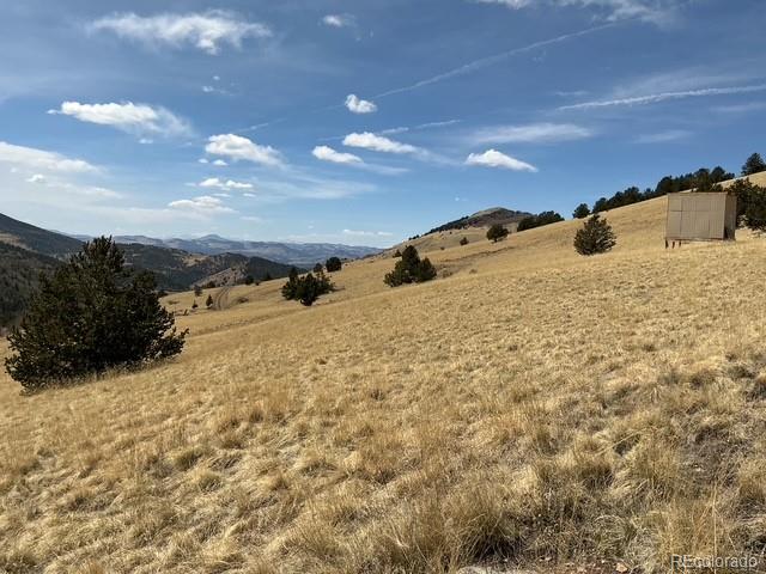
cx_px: 383
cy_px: 287
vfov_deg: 48.2
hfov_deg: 61.7
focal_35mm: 29
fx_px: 642
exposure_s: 1/3125
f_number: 1.8
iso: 25
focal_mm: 3
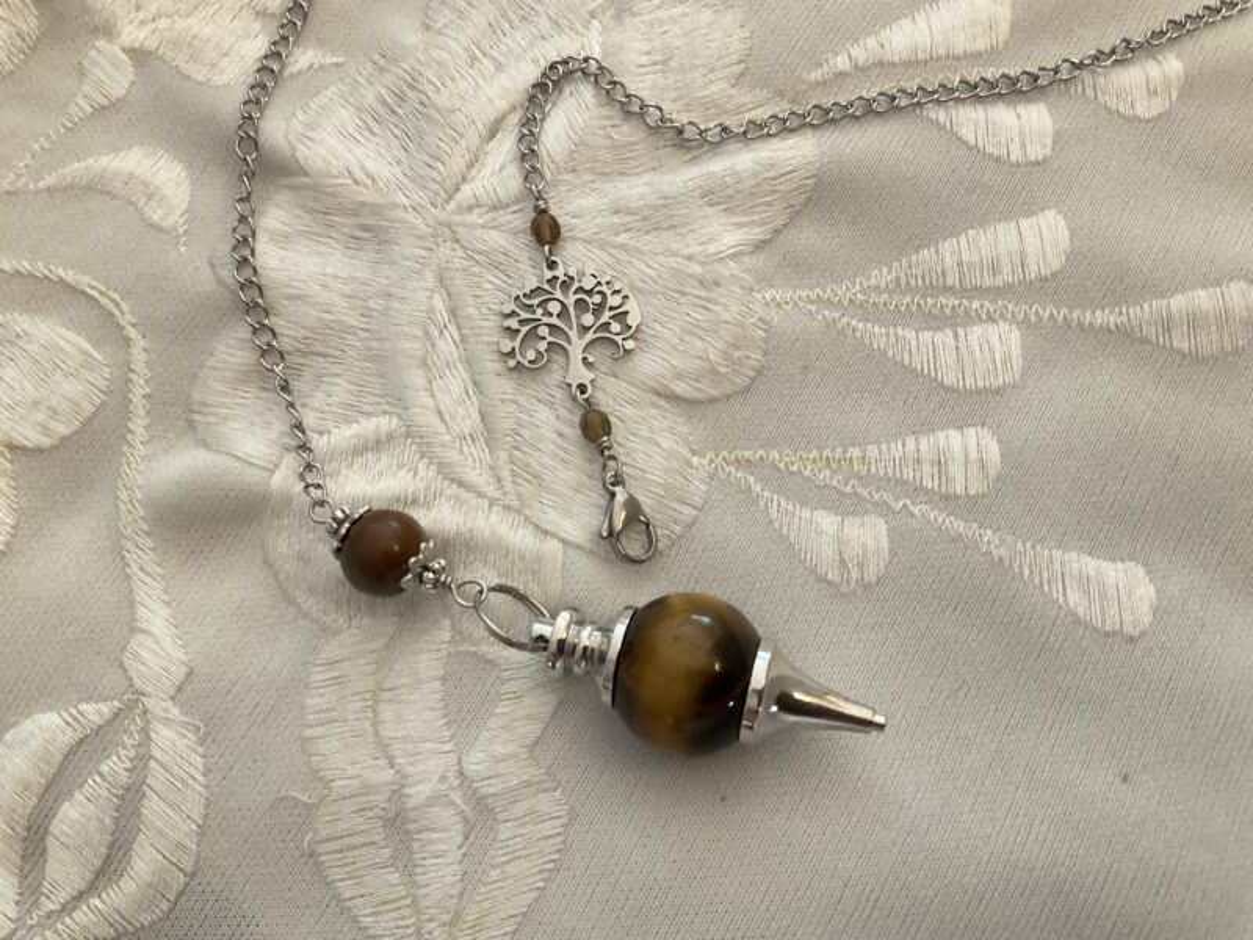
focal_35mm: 29
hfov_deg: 61.7
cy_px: 470
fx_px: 1050
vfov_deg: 48.2
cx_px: 626
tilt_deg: -76.0
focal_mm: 3
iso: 125
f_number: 1.8
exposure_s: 1/50
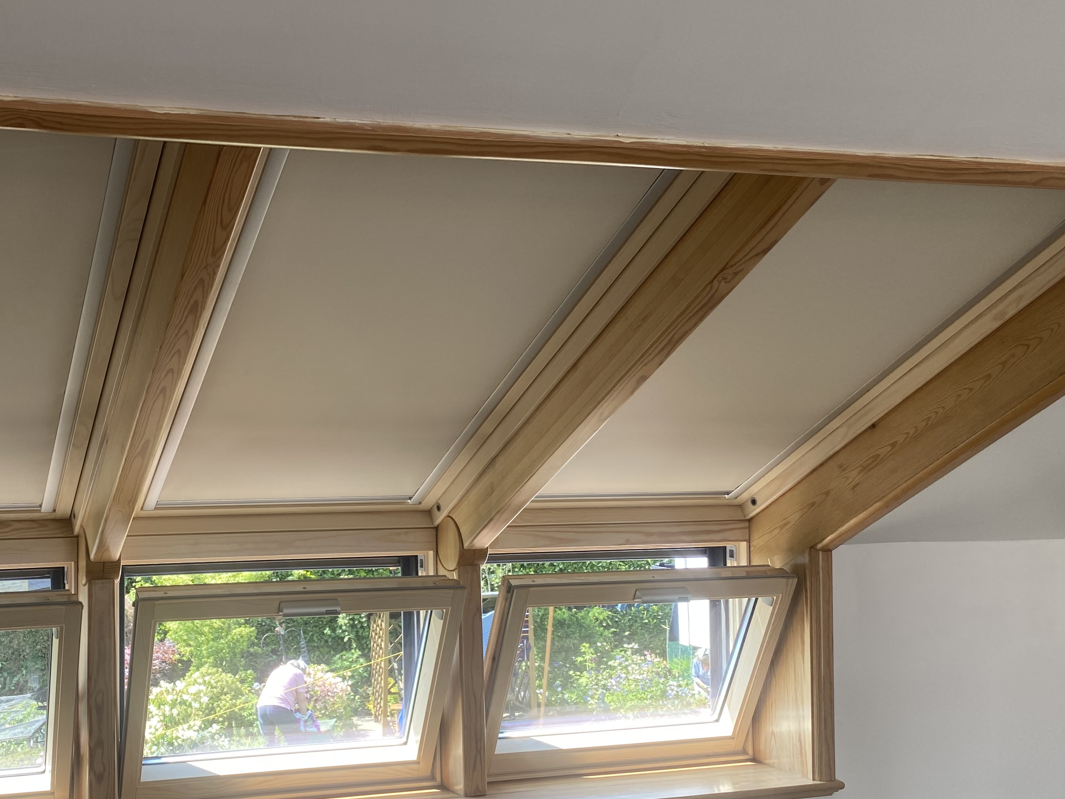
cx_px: 271
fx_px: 1261
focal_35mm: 41
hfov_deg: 44.3
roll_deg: +0.1
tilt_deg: +1.6
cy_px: 442
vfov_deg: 35.1
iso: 32
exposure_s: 1/121
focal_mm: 4.25
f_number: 1.8
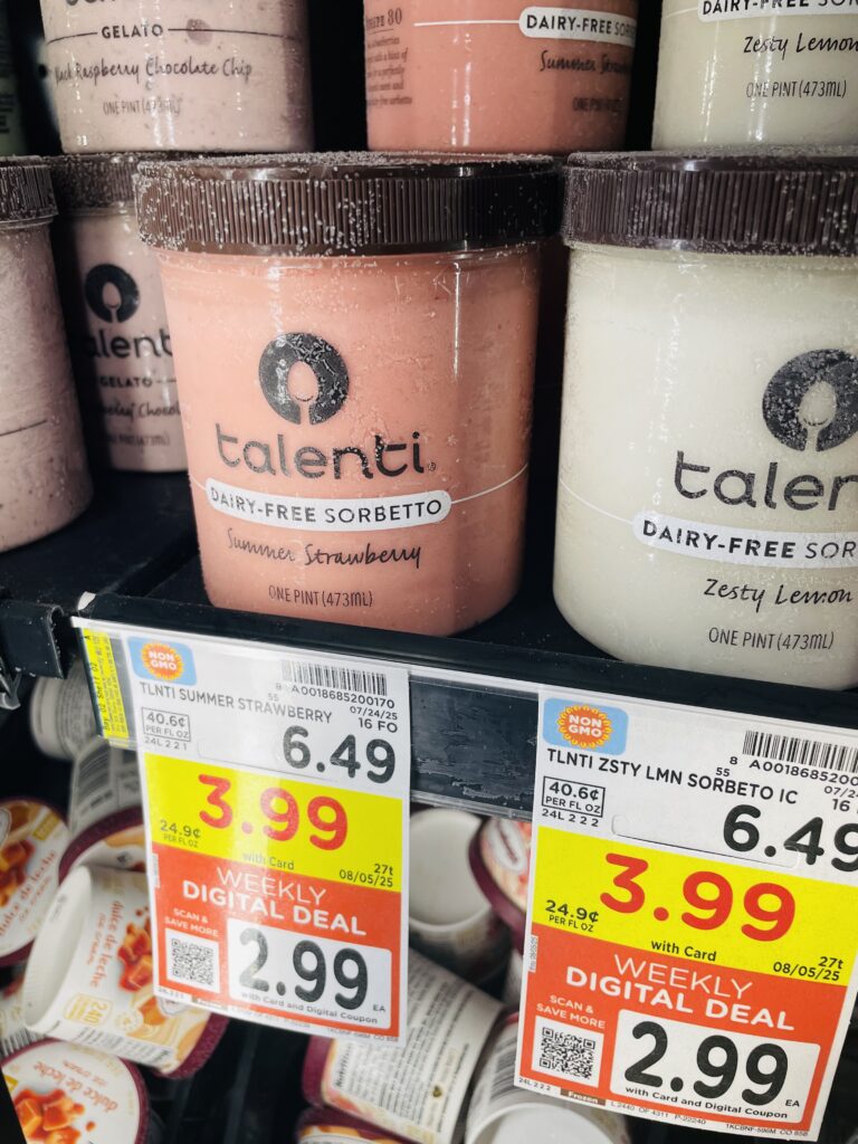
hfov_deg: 53.1
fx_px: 859
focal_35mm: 26
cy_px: 572
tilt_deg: -24.4
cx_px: 429
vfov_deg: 67.3
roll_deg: +1.6
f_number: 1.6
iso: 50
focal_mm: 4.2
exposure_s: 1/120
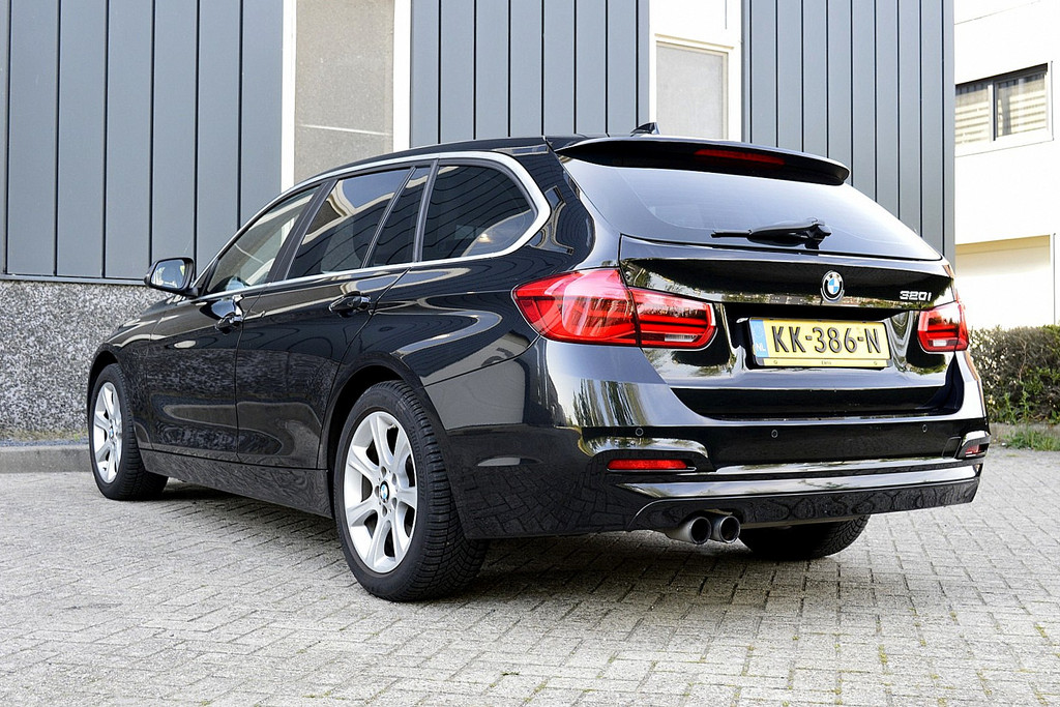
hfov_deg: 43.6
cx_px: 530
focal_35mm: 45
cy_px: 354
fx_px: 1325
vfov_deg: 29.9
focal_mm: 30
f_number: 8
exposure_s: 1/60
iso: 450
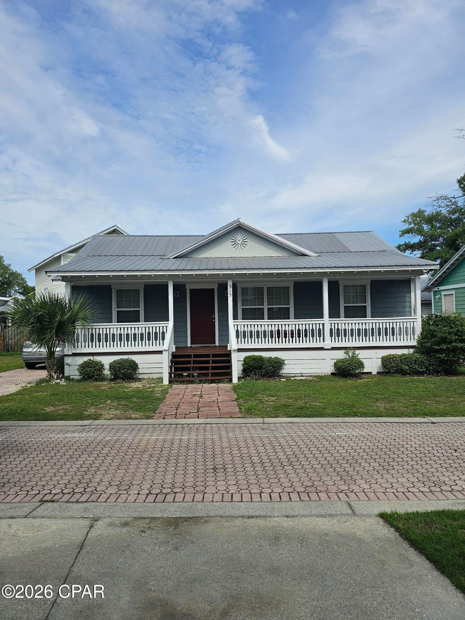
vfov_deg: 73.9
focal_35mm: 23
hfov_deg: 58.9
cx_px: 232
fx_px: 412
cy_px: 310
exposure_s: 1/1276
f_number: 1.7
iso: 10
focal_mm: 6.3
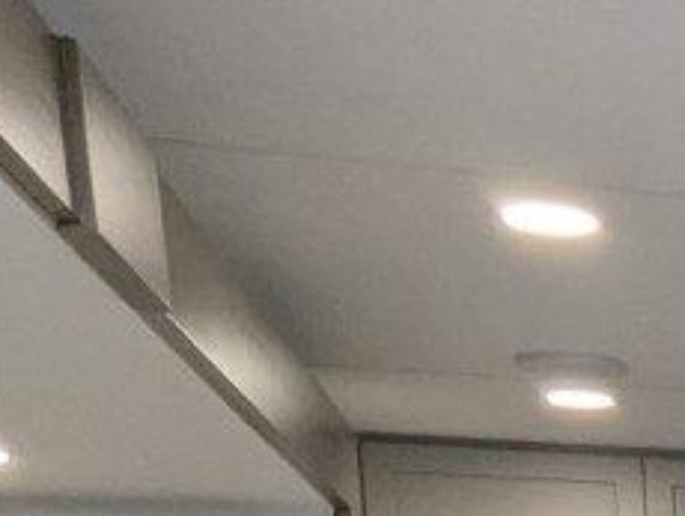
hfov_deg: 15.2
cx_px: 1464
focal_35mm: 97
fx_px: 1921
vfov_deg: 12.7
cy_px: 1139
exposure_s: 1/106
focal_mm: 2.35
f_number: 2.2
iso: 124
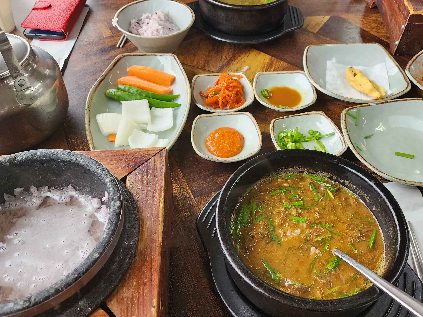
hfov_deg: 56.7
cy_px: 132
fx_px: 391
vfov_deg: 44.0
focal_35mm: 32
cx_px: 236
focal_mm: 6.4
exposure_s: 1/180
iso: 125
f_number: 1.8
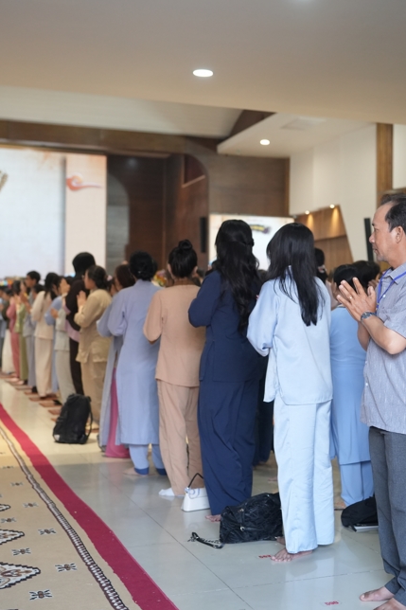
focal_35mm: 53
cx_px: 338
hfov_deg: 25.0
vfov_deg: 37.5
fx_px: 897
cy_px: 304
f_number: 2.5
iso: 2000
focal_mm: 35
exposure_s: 1/320
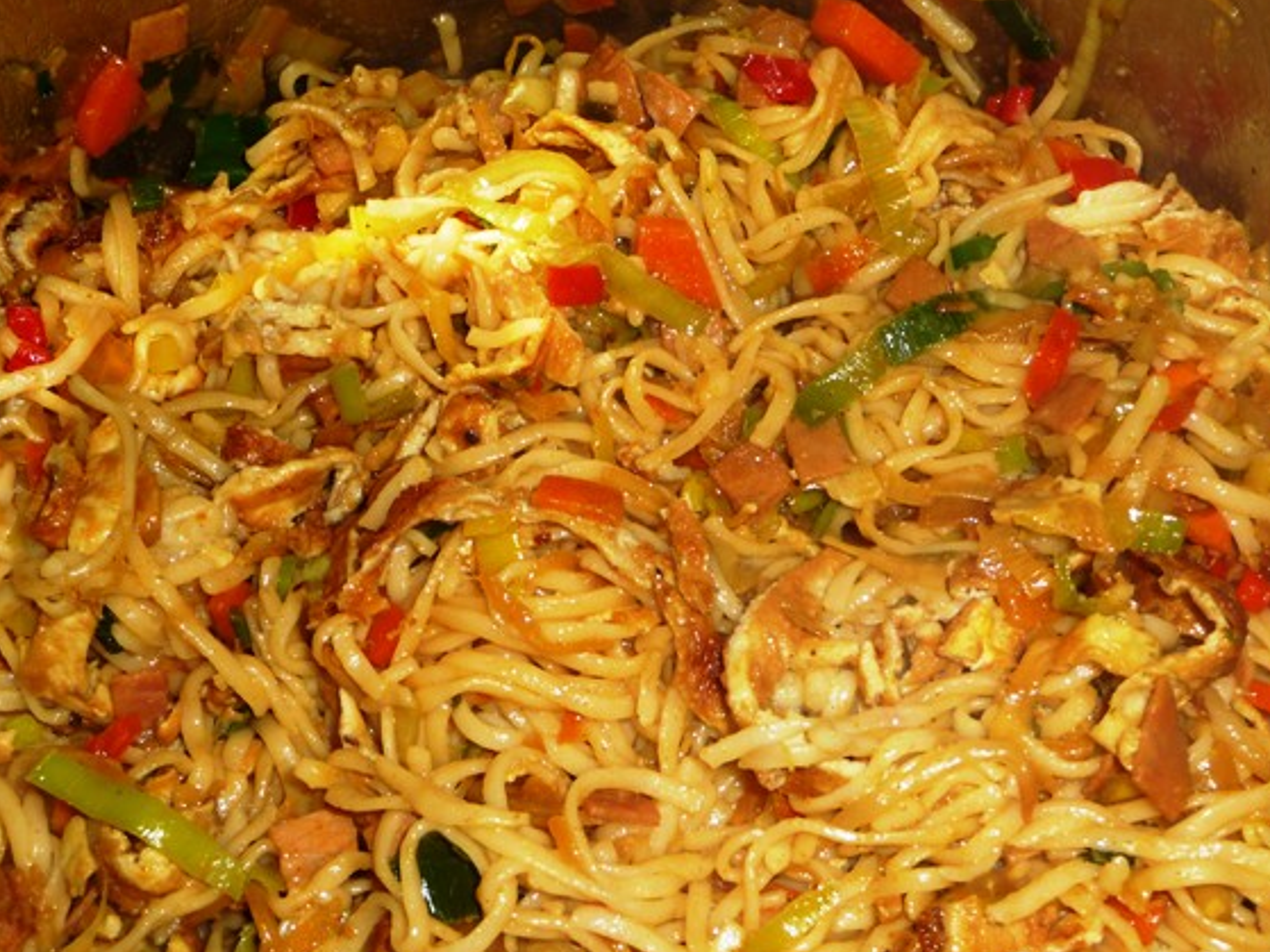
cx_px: 650
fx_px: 2017
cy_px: 509
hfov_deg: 34.9
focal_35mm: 55
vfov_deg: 26.5
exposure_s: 1/30
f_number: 4.2
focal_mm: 8
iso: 100
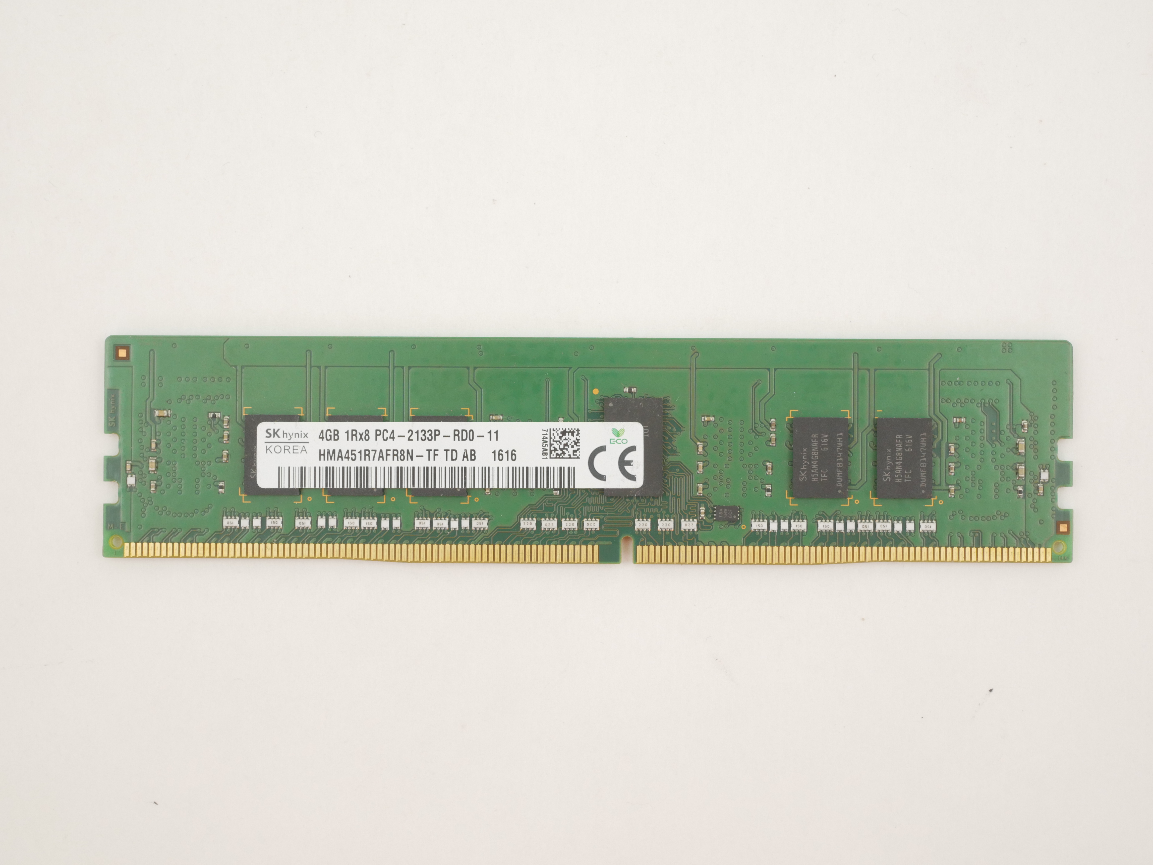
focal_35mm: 60
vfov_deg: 24.4
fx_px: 1999
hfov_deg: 32.2
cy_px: 432
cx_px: 576
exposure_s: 1/100
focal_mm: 30
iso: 800
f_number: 6.3
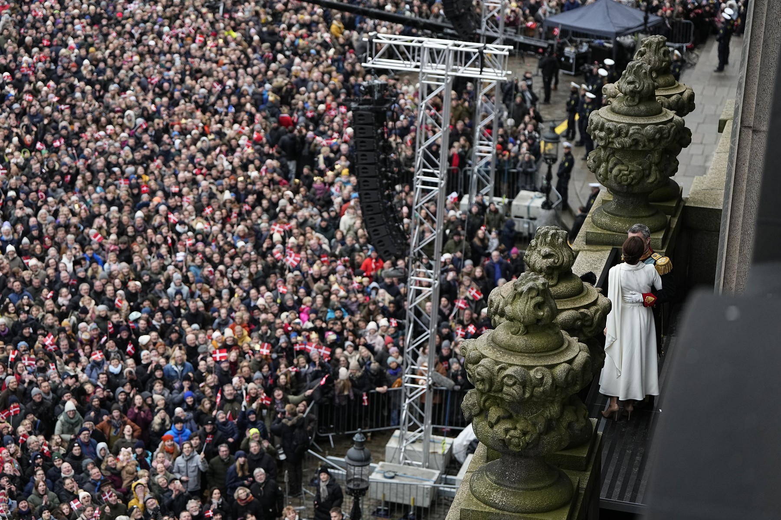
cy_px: 260
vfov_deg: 14.1
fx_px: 2104
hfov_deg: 21.0
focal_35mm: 97
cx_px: 390
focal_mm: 97
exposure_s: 1/500
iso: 800
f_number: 2.8
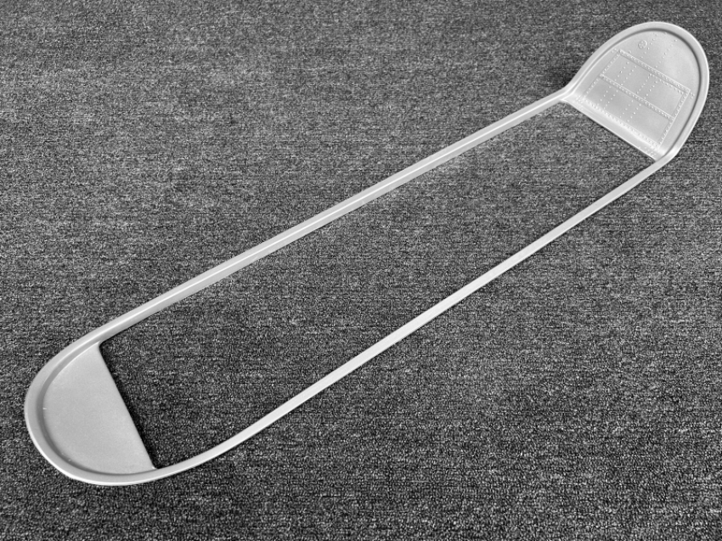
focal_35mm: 26
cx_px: 361
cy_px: 270
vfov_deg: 53.0
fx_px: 542
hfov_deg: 67.3
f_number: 1.5
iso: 100
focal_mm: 5.7
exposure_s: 1/50
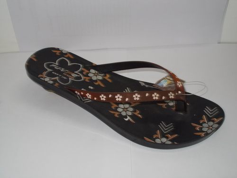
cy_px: 89
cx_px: 118
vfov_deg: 32.9
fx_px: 301
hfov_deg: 42.9
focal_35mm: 44
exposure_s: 1/30
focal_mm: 7.9
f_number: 4.2
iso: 200
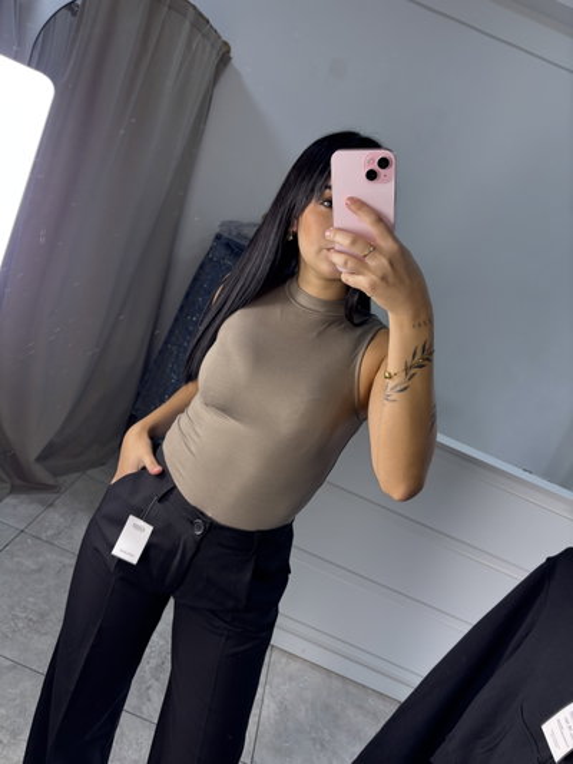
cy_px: 382
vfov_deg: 67.3
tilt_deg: -26.9
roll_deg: -24.3
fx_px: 574
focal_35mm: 26
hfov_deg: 53.1
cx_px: 286
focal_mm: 5.96
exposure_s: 1/100
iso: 80
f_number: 1.6
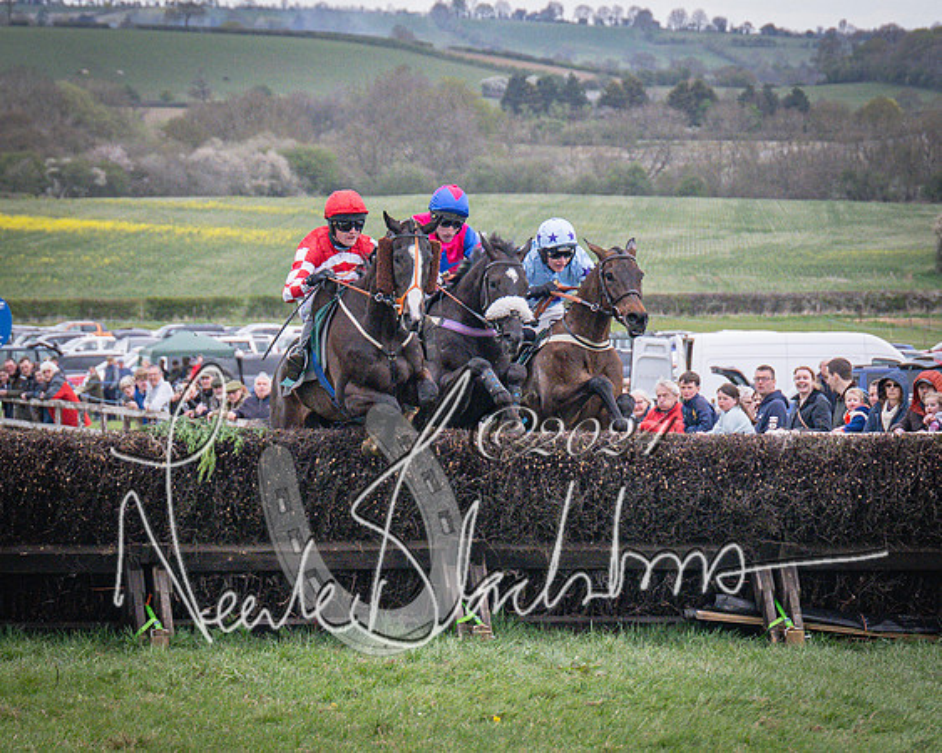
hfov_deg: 7.3
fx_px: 7357
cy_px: 485
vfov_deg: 5.9
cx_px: 713
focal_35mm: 264
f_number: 5
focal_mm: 98
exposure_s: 1/1250
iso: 1600
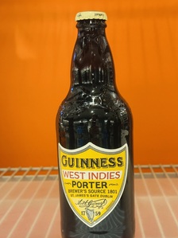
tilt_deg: -8.5
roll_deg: +1.2
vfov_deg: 33.7
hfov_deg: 25.6
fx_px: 391
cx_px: 99
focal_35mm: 57
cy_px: 140
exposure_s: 1/43
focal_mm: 6.86
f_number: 1.78
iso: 250
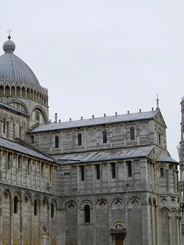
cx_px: 25
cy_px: 134
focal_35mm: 86
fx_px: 609
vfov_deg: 22.7
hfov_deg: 17.0
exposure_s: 1/200
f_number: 4.8
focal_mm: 7.6
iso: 50
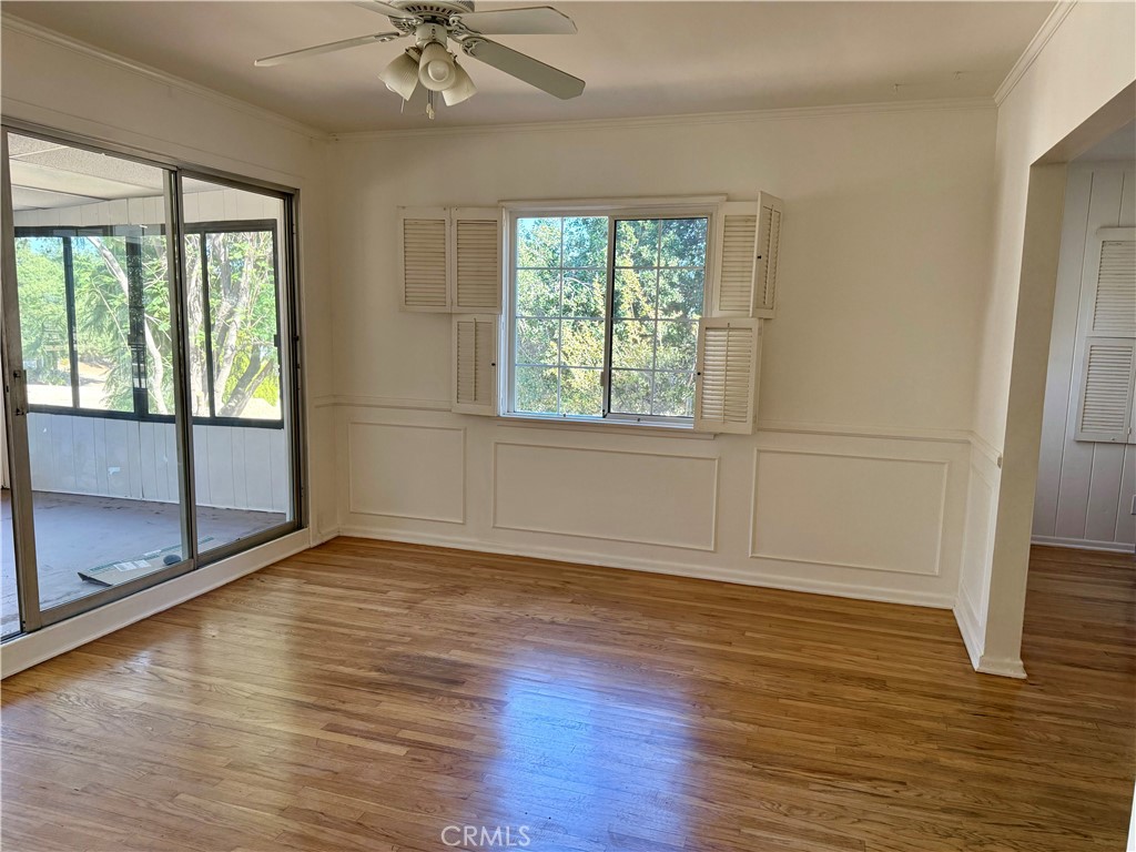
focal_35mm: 24
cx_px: 568
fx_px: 788
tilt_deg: -7.5
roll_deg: -1.2
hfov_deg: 71.6
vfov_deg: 56.8
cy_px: 426
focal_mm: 6.76
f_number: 1.78
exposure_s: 1/240
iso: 200
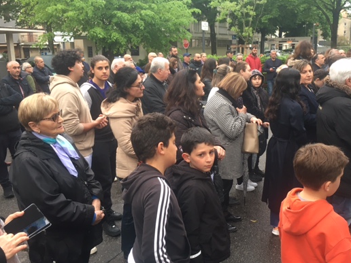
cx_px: 195
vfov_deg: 39.7
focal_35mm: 36
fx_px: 365
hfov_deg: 51.2
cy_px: 128
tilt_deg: -10.3
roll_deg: +0.6
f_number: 2.2
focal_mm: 4.15
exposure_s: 1/33
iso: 32
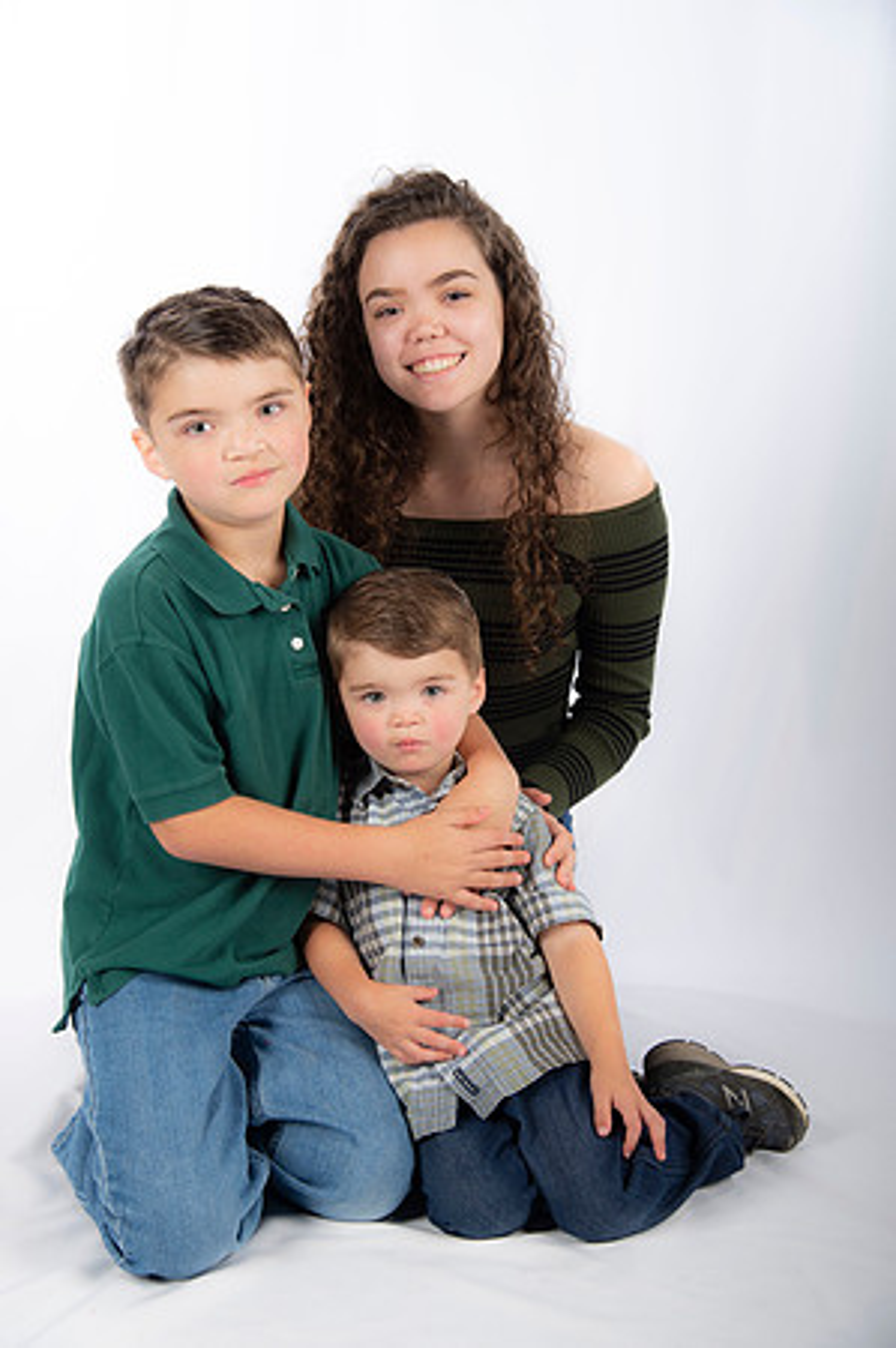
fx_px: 2058
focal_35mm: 55
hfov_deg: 24.6
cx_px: 448
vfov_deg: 36.3
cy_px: 674
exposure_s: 1/200
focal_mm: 55
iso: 100
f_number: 5.6
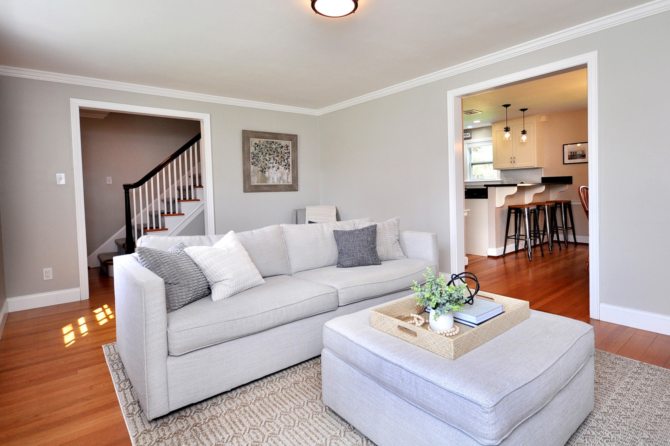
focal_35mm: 18
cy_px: 190
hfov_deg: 89.8
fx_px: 335
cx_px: 362
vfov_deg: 67.0
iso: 250
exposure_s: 1/100
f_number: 4
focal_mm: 10
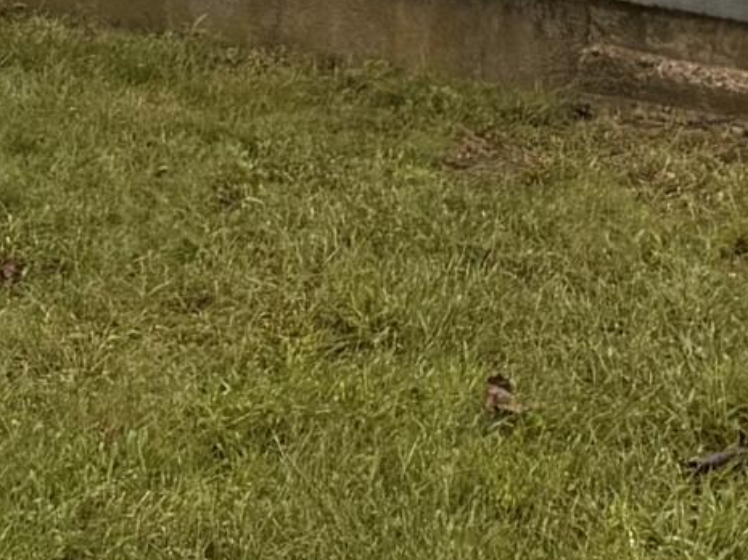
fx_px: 3347
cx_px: 232
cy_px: -980
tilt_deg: -1.4
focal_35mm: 155
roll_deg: +0.9
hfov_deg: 12.7
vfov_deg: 8.4
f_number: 1.78
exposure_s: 1/685
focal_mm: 6.76
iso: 80
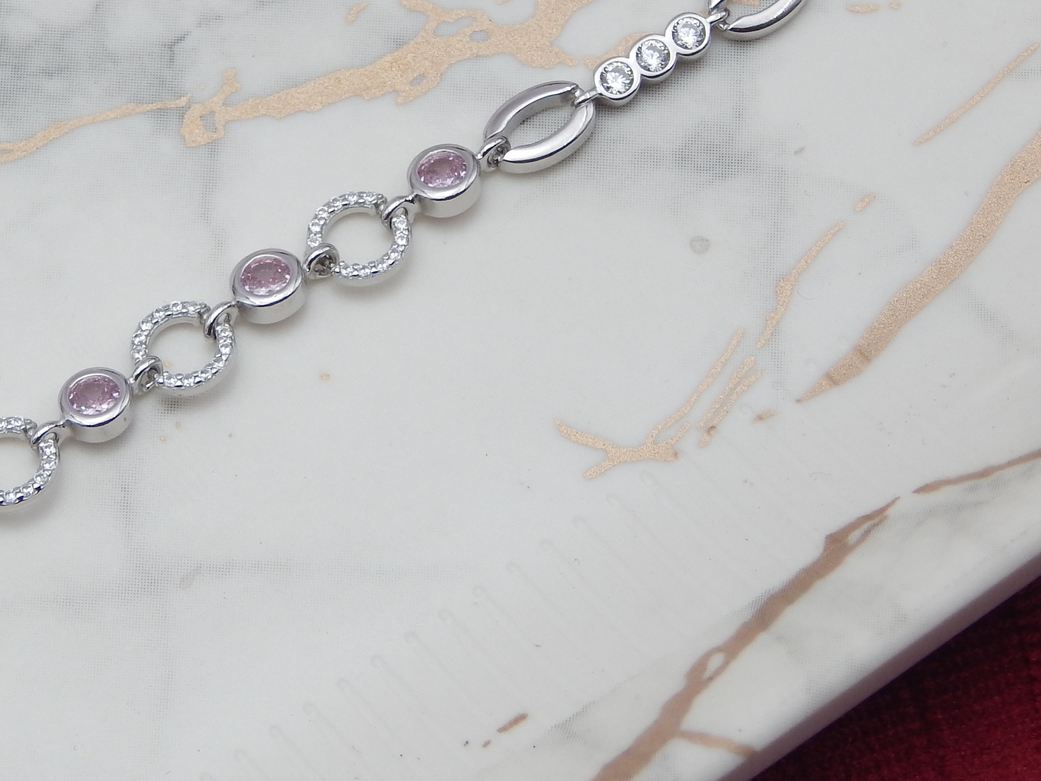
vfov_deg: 7.0
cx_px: 155
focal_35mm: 212
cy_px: 394
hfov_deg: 9.3
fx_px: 6375
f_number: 4.6
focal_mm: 20.5
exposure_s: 1/125
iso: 125
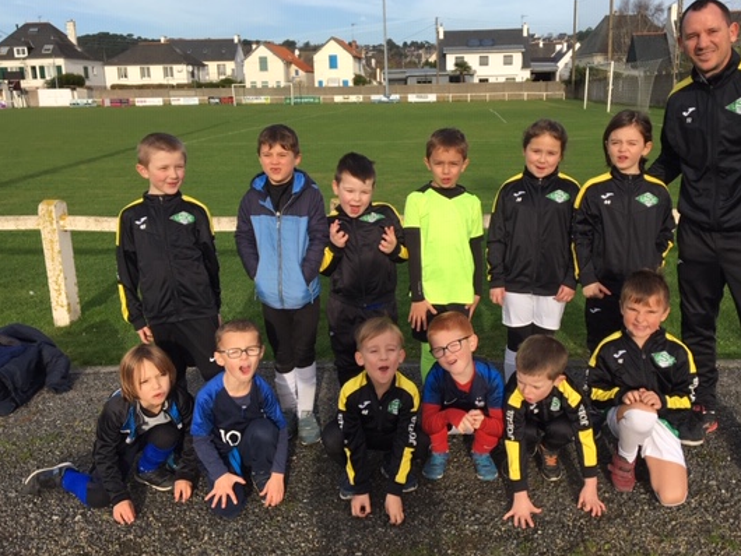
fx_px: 750
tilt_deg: -14.2
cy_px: 268
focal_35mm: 35
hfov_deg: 52.5
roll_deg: +0.7
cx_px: 411
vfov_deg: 40.7
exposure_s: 1/916
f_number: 2.2
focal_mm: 4.15
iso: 25
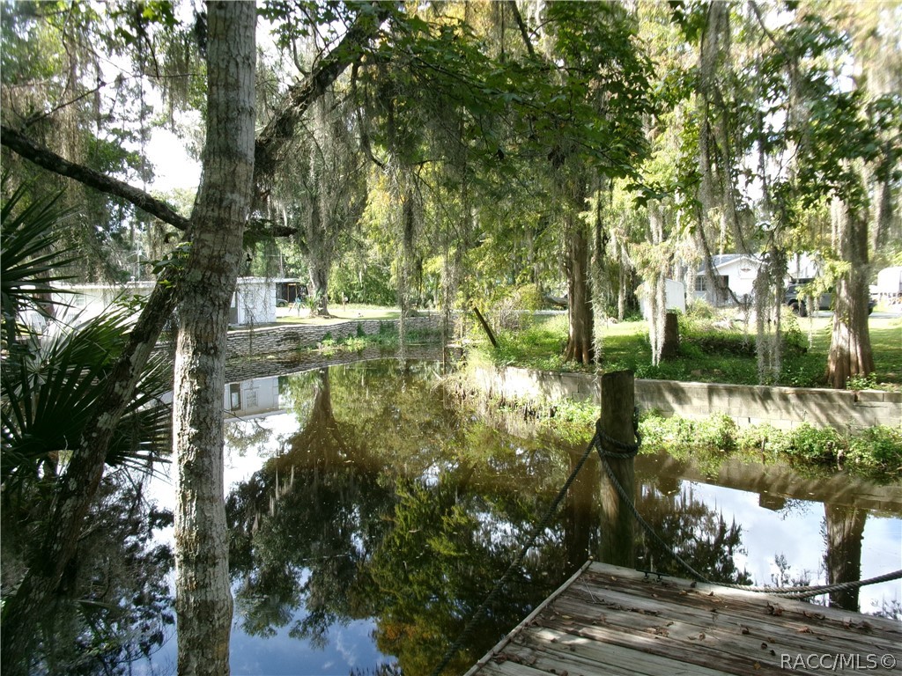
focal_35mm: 28
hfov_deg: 63.4
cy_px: 338
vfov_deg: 49.7
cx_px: 451
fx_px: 730
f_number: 3.9
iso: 100
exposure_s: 1/140
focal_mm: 5.1
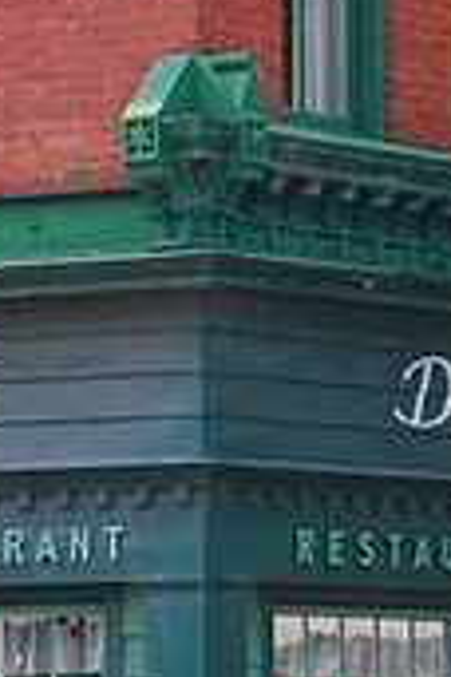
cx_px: 392
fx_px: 5543
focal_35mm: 295
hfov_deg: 4.7
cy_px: 647
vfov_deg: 7.0
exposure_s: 1/160
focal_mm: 58
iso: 100
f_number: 5.3
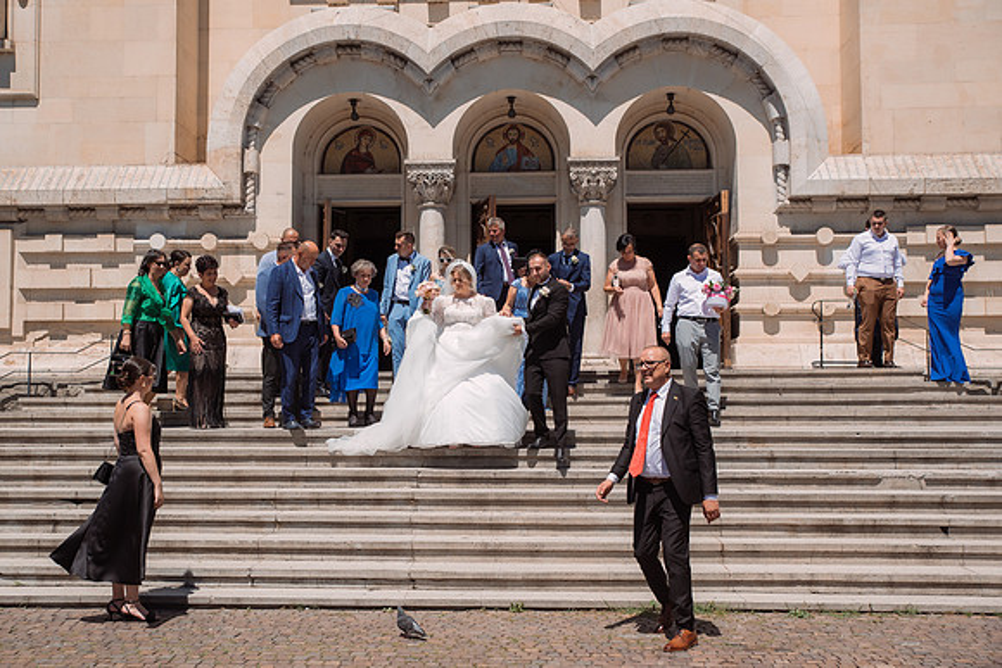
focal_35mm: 42
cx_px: 477
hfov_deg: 46.5
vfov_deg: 32.0
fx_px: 1166
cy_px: 336
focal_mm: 40
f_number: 4
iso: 200
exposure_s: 1/2500
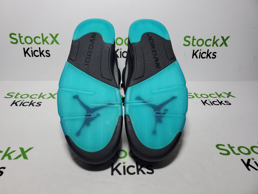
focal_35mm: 26
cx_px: 129
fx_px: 194
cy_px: 97
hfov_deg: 67.3
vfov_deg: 53.1
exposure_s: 1/208
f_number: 2.4
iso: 50
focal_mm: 4.3
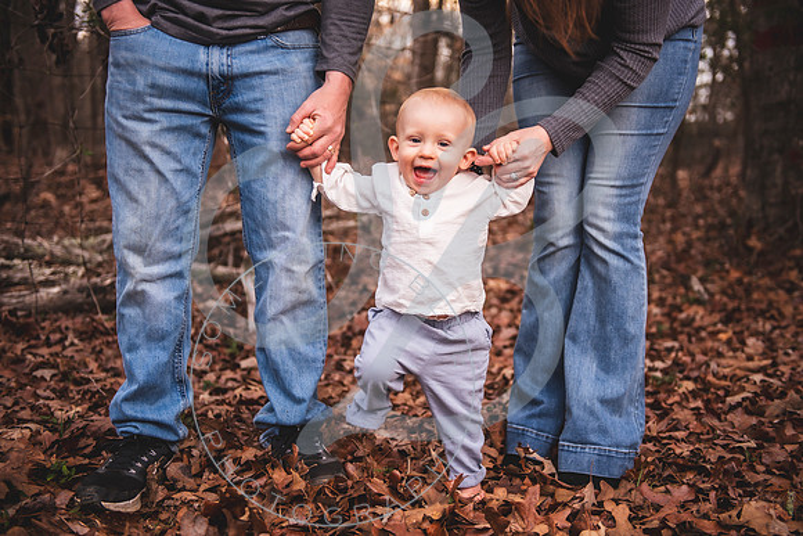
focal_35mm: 48
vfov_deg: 28.1
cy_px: 268
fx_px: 1071
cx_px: 402
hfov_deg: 41.1
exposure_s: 1/250
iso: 100
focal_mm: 48
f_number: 2.8
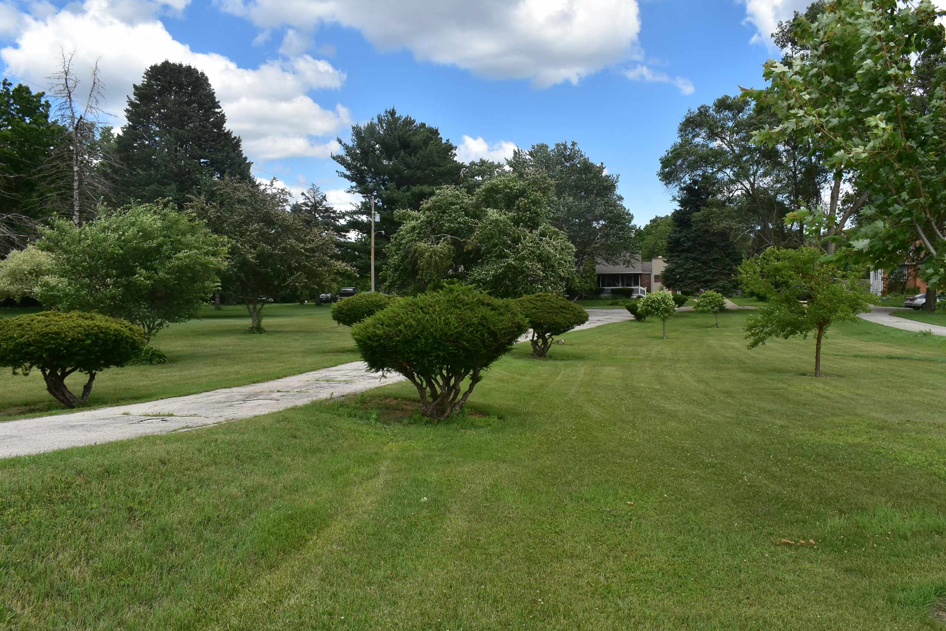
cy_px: 342
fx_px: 841
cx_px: 504
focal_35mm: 32
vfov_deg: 41.1
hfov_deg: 58.7
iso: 400
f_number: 11
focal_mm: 18
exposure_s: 1/500
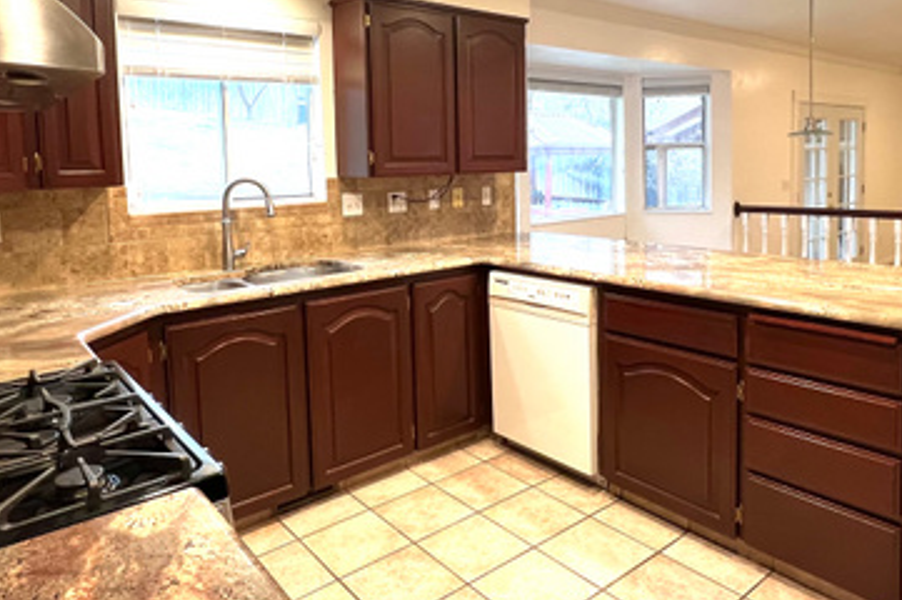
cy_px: 210
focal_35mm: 24
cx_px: 467
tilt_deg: -5.0
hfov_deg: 73.8
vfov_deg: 52.2
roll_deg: +0.9
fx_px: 601
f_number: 1.8
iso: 160
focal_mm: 1.57
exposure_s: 1/60
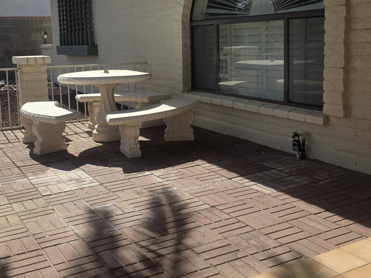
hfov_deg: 42.9
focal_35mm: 44
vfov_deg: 32.5
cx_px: 167
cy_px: 87
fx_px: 472
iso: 80
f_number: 1.7
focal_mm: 6.3
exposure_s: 1/5958
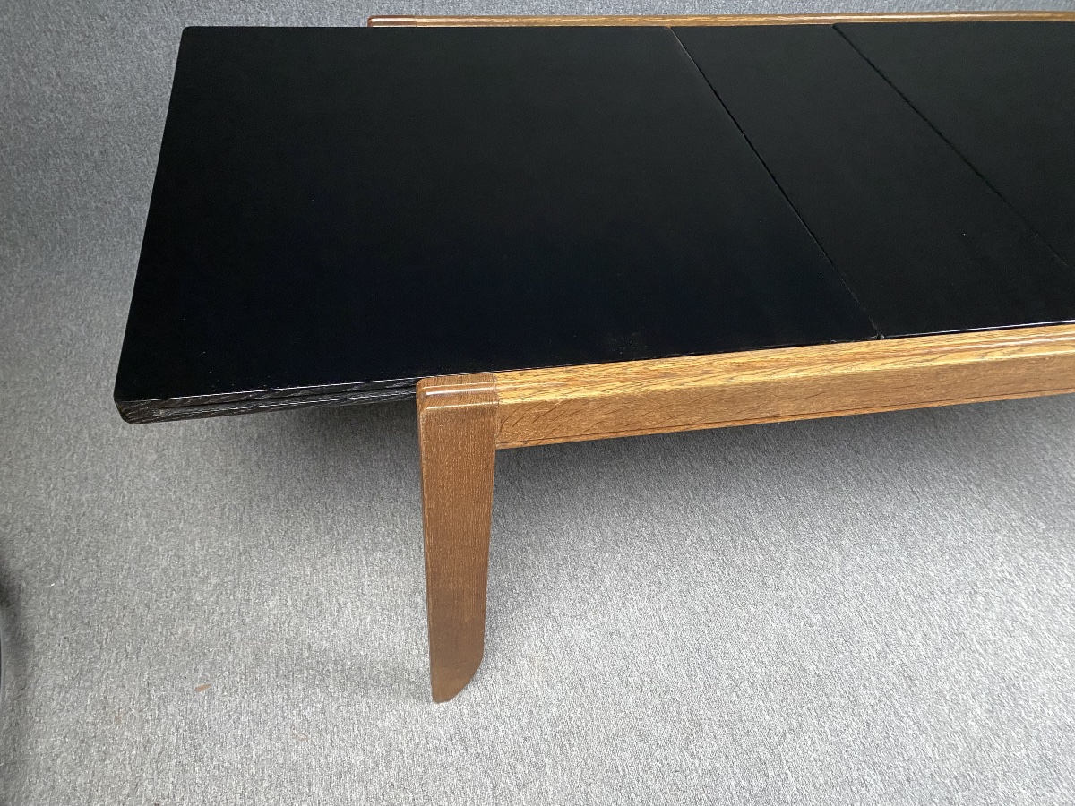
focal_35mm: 26
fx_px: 807
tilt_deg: -47.7
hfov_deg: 67.3
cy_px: 403
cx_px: 538
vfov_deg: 53.1
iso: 640
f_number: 1.8
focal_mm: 4.25
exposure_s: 1/30
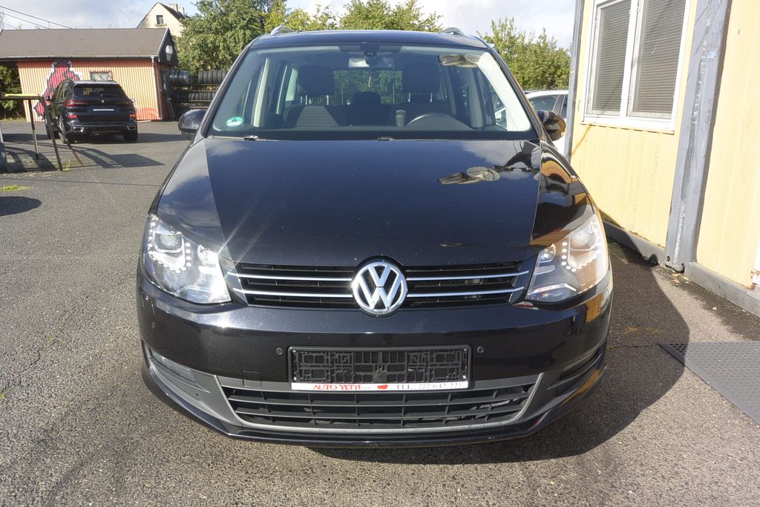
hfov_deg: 67.4
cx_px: 380
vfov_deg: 47.9
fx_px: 570
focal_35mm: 27
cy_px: 254
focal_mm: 10
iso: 160
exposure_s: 1/250
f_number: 7.1
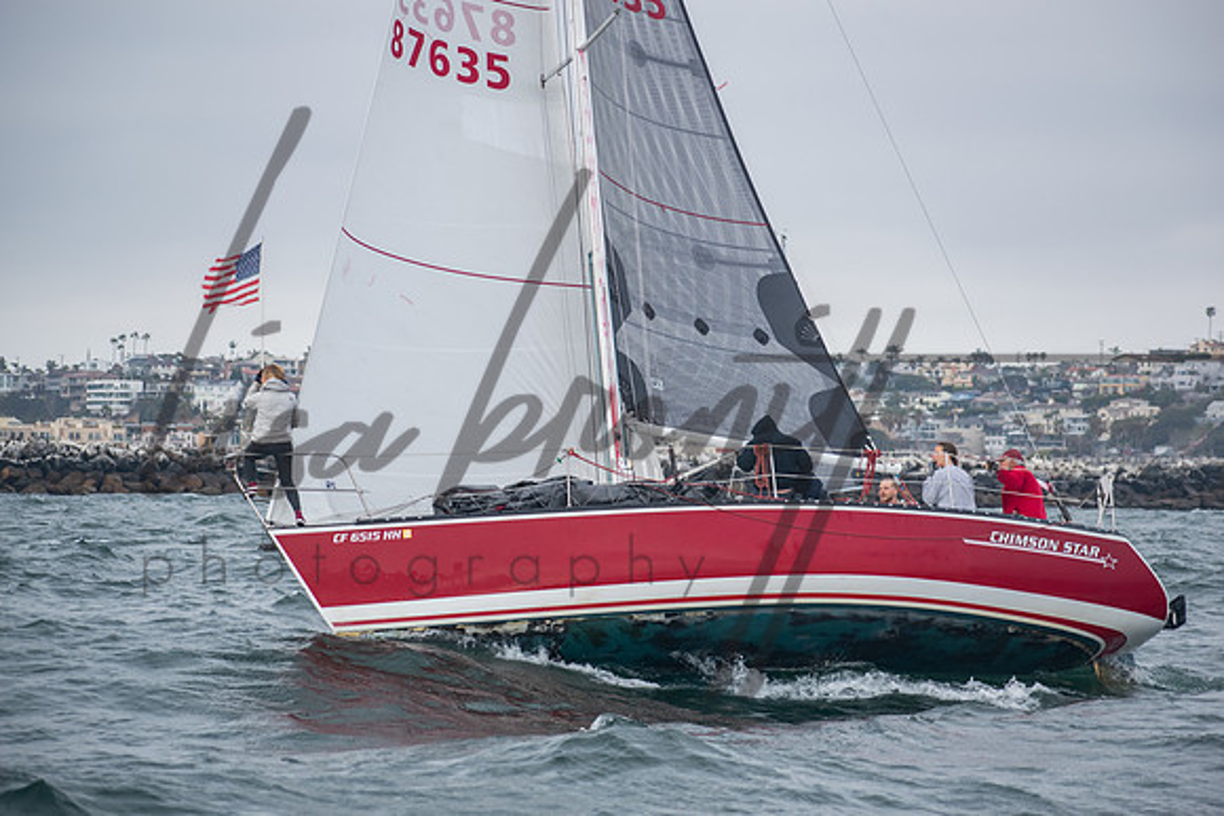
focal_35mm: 175
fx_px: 5939
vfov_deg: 7.9
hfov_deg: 11.8
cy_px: 408
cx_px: 626
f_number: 5.6
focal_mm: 112
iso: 400
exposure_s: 1/640
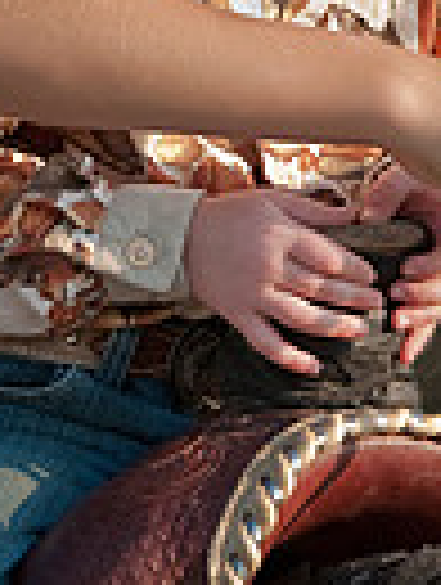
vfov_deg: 2.0
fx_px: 16880
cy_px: 382
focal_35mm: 997
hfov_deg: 1.5
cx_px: 137
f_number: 5.6
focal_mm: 200
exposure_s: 1/320
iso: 400
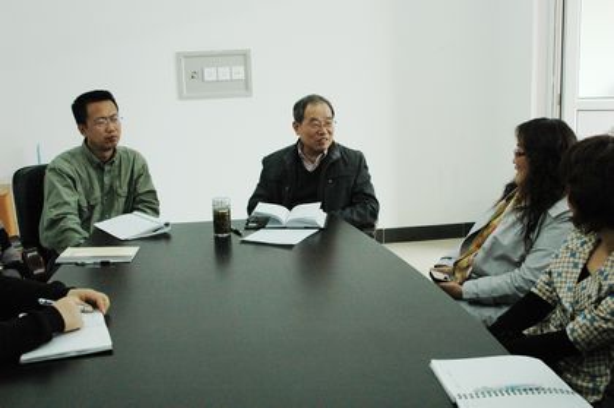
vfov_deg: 31.8
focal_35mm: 42
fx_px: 715
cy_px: 204
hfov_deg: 46.4
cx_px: 307
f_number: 5
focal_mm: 28
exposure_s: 1/100
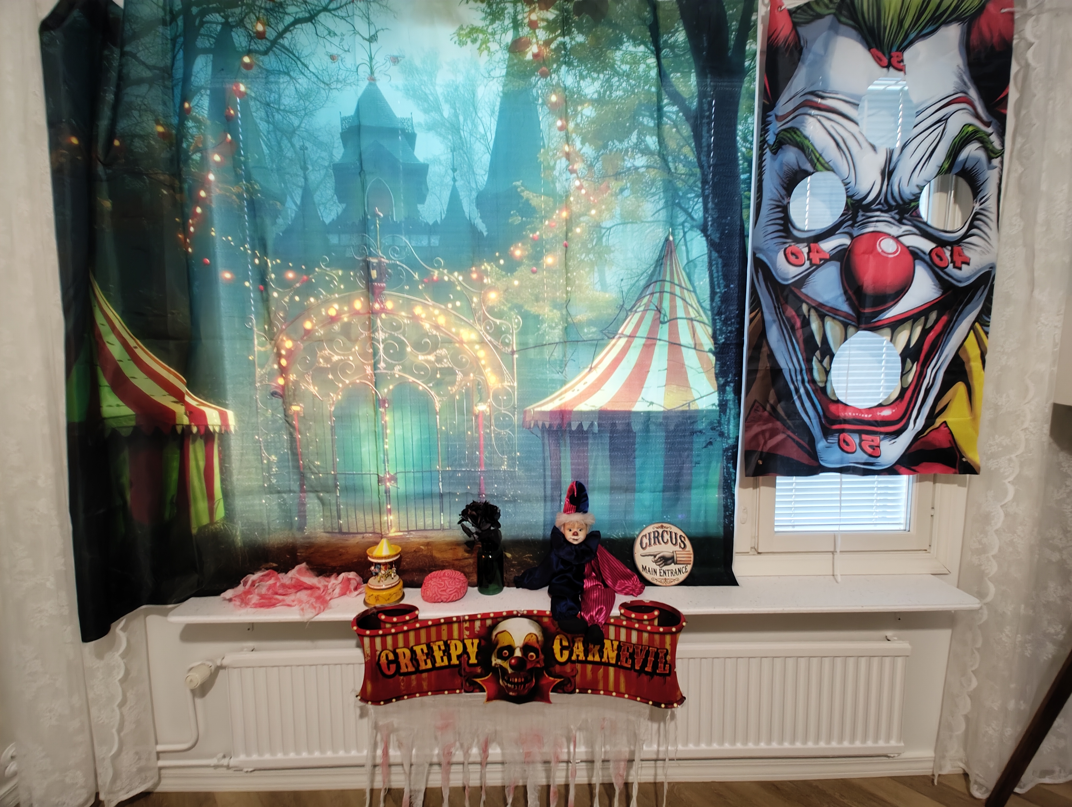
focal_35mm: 14
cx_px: 536
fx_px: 434
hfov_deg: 102.0
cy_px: 404
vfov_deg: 85.8
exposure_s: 1/33.3
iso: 906
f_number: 2.2
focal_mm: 2.15
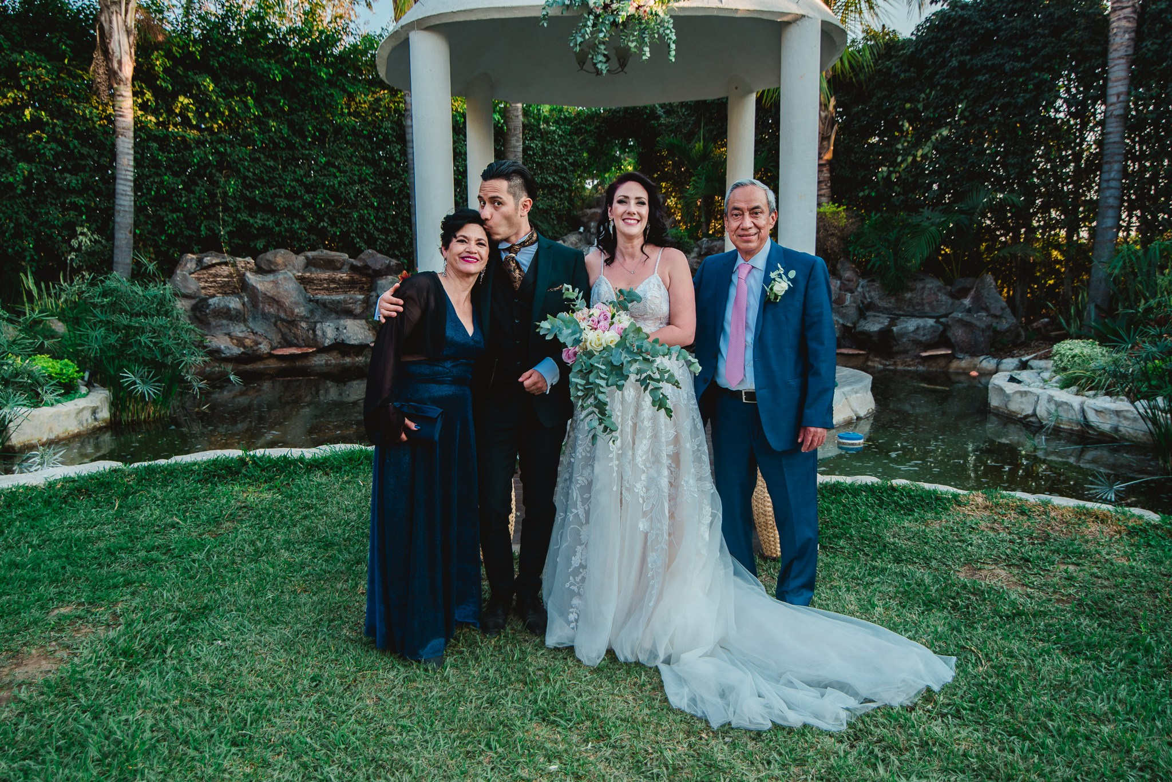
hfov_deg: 65.5
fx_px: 912
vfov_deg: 46.4
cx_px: 586
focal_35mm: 28
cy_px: 391
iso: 100
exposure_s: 1/200
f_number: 3.5
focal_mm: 28
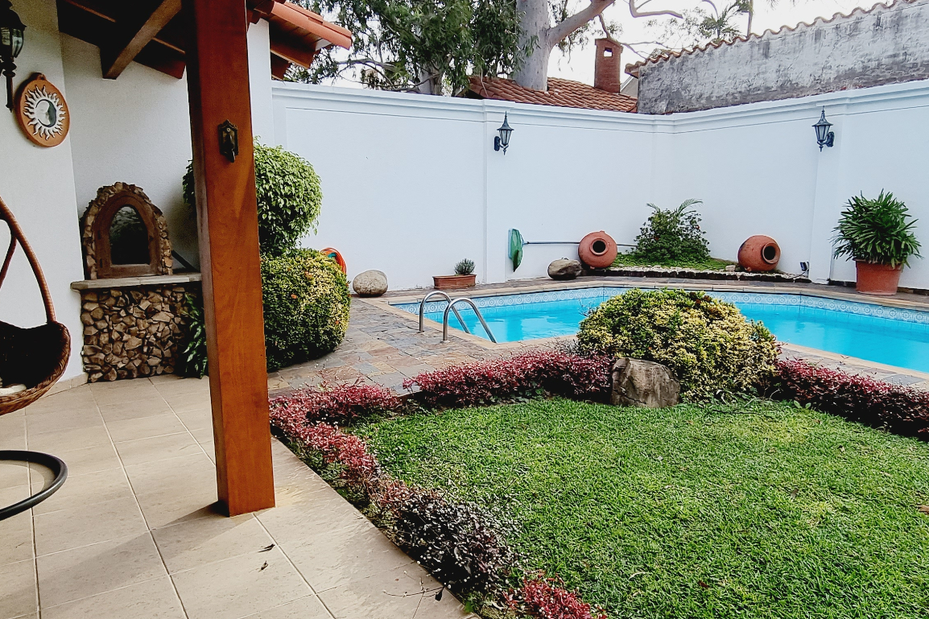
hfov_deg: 73.7
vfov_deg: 53.1
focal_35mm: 24
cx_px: 459
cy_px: 300
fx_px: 619
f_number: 2.2
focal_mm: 2.2
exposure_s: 1/944
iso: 50
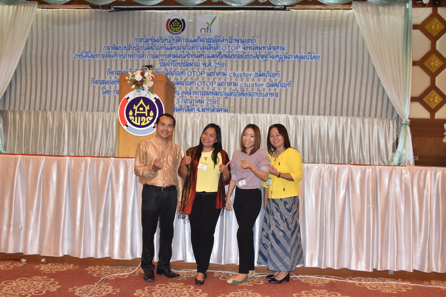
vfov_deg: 40.0
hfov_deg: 57.2
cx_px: 223
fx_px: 409
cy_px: 148
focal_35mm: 33
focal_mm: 22
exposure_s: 1/100
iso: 1250
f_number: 5.6
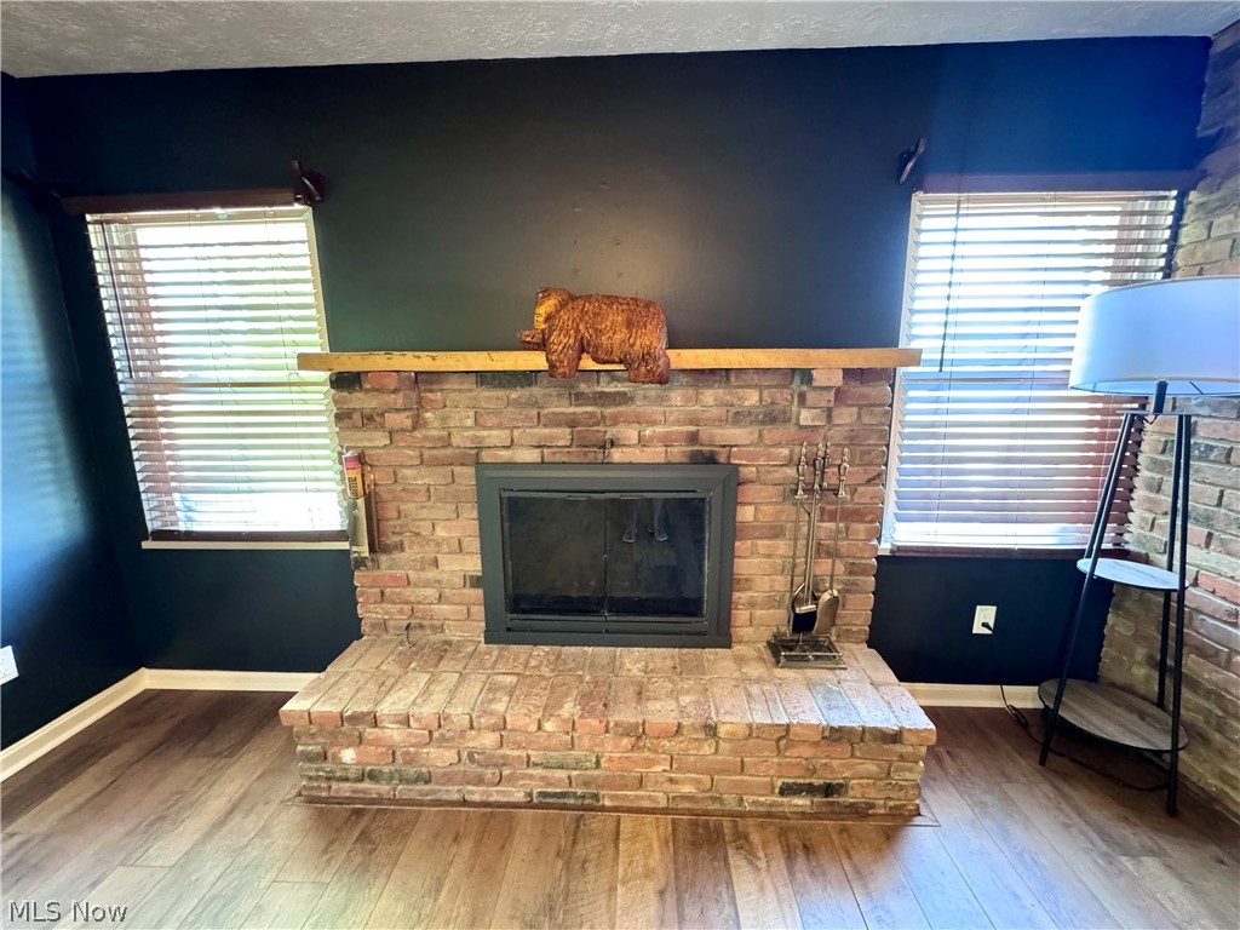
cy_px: 465
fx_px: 502
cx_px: 620
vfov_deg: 85.7
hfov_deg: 102.1
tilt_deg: -11.0
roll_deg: +0.7
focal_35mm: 14
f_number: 2.2
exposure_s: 1/40
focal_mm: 2.22
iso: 1000
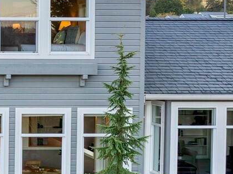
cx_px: -165
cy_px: 59
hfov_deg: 17.8
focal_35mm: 92
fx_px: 619
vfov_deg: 16.0
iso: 320
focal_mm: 12.29
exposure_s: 1/1000
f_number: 2.8
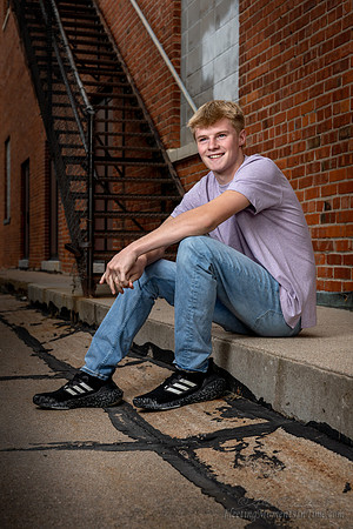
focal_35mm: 60
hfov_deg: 22.6
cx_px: 176
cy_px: 264
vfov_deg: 33.4
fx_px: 882
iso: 100
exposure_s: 1/160
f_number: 6.3
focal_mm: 60
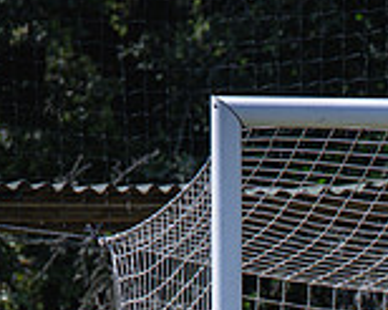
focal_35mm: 535
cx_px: 541
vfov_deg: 2.9
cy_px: 478
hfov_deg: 3.6
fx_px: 6140
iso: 100
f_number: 2.8
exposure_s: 1/2000
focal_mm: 77
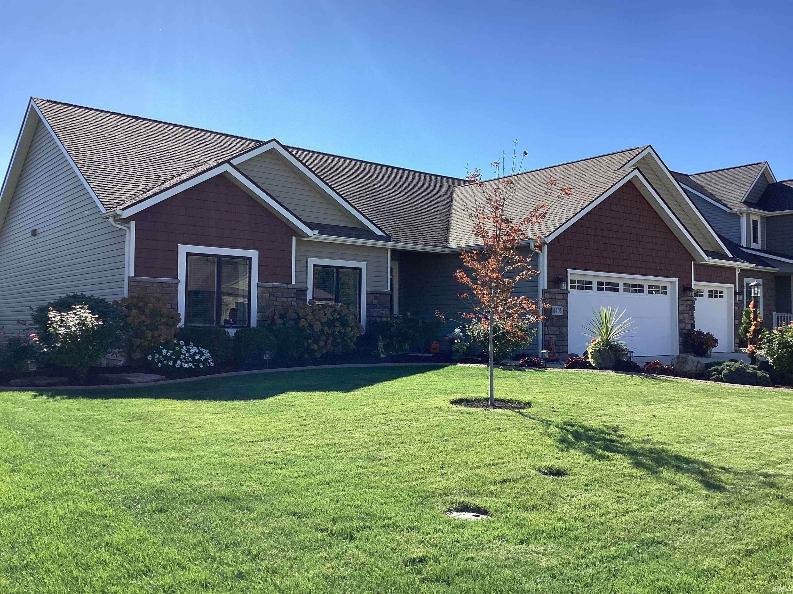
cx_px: 396
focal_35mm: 31
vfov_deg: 45.4
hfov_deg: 58.4
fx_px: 710
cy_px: 297
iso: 25
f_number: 2.4
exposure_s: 1/1018
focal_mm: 3.3
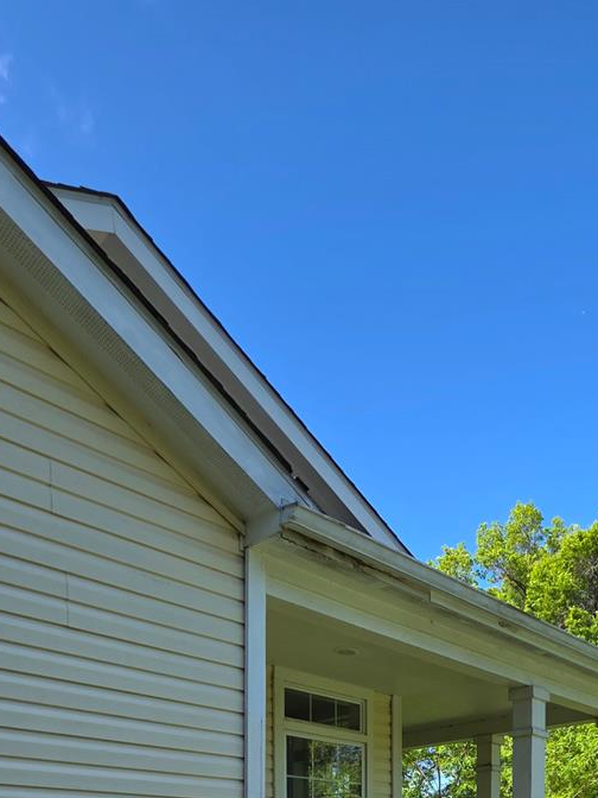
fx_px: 668
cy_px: 873
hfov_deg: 47.0
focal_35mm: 29
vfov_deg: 46.2
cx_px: 424
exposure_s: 1/788
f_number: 1.9
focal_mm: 2.2
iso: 40
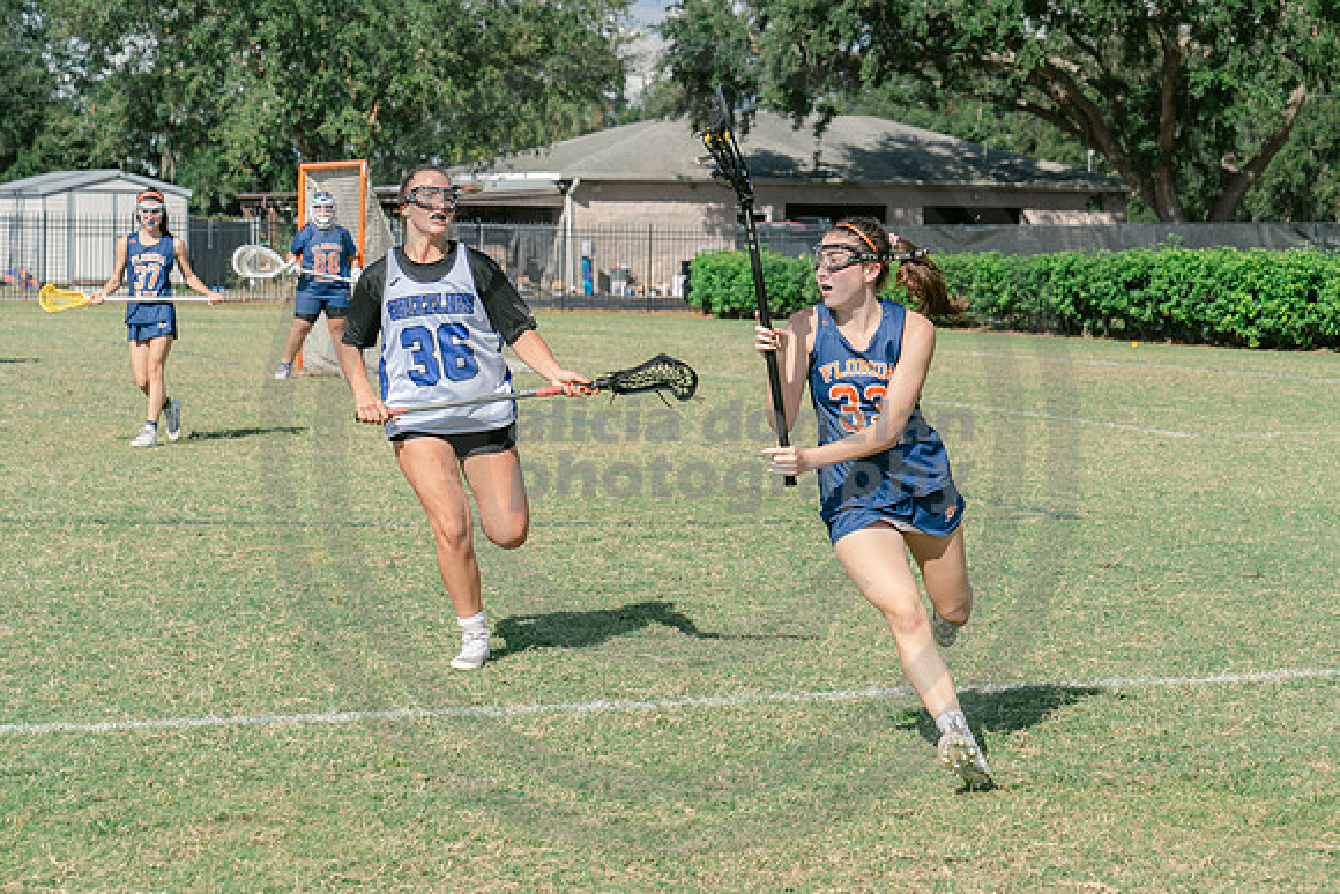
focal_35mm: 91
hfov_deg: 22.3
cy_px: 313
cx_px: 871
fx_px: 3390
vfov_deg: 15.0
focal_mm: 70
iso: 250
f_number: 5.6
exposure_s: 1/1000
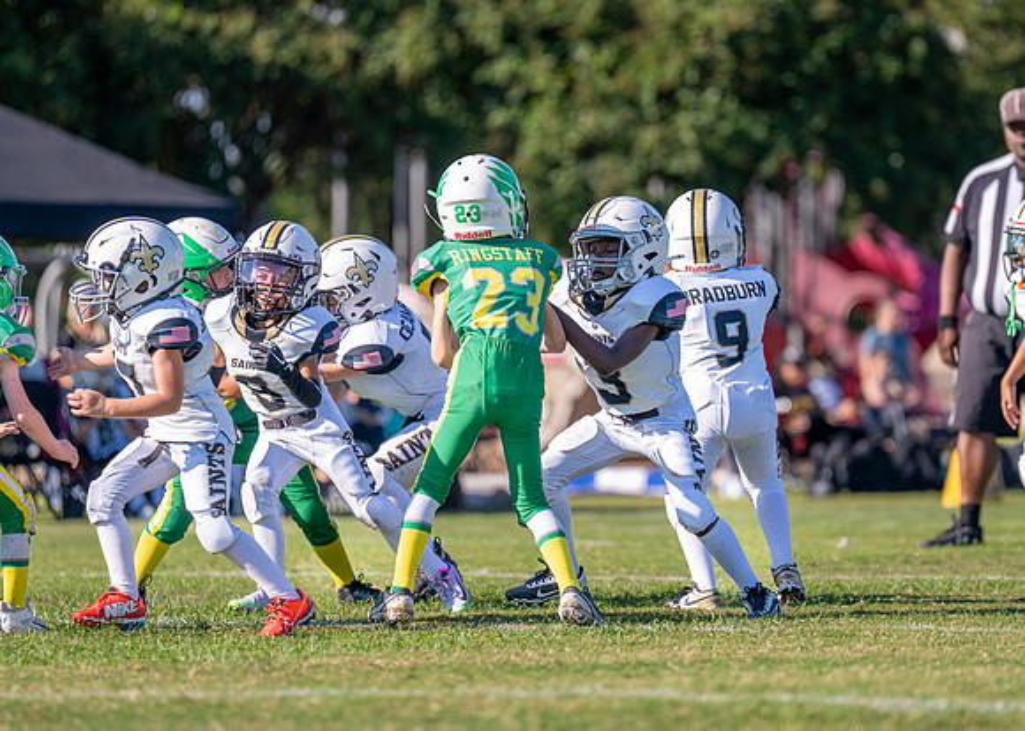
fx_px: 8416
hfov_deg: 7.0
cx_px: 654
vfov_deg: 5.0
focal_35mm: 289
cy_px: 305
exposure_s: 1/4000
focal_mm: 200
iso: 250
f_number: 2.8
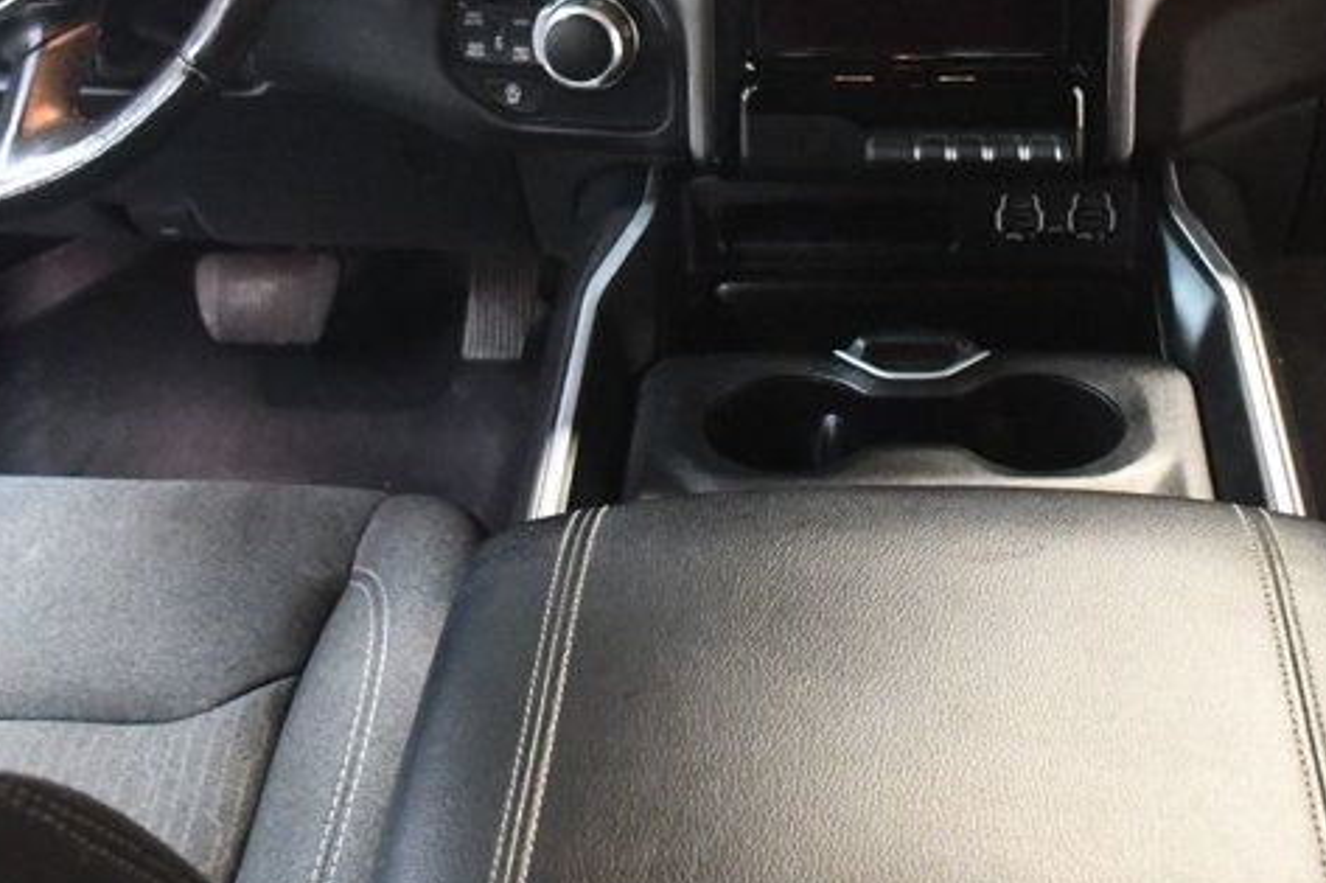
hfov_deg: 30.8
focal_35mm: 65
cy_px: 36
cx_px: 875
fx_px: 2393
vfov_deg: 20.4
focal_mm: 20
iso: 8000
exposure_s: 1/60
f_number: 3.5
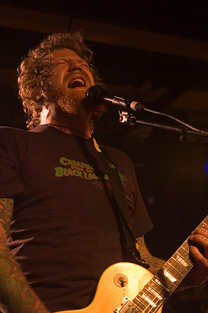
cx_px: 93
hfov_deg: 16.6
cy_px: 170
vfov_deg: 24.8
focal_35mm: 82
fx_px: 711
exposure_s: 1/50
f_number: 2.8
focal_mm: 48
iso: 800
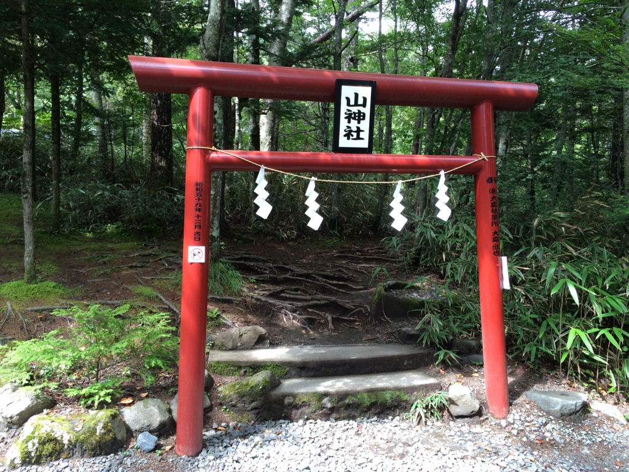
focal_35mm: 29
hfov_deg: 61.7
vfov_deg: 48.2
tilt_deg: -1.3
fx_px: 527
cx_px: 314
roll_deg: +0.8
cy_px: 236
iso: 50
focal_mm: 4.15
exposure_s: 1/120
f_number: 2.2
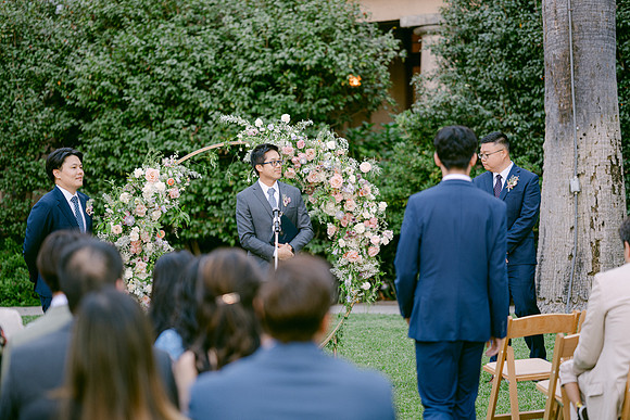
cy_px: 210
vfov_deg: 16.1
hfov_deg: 23.9
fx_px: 1488
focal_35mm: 85
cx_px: 315
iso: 80
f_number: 1.8
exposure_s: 1/160
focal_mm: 85
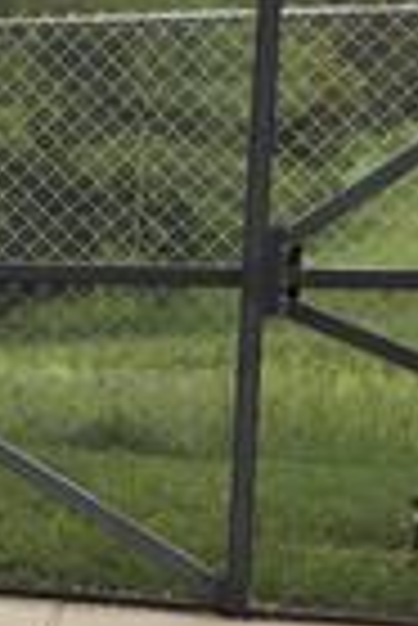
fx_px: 2554
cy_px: 405
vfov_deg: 13.9
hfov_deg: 7.1
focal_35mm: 147
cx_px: -1220
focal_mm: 6.3
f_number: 1.7
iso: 80
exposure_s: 1/1376
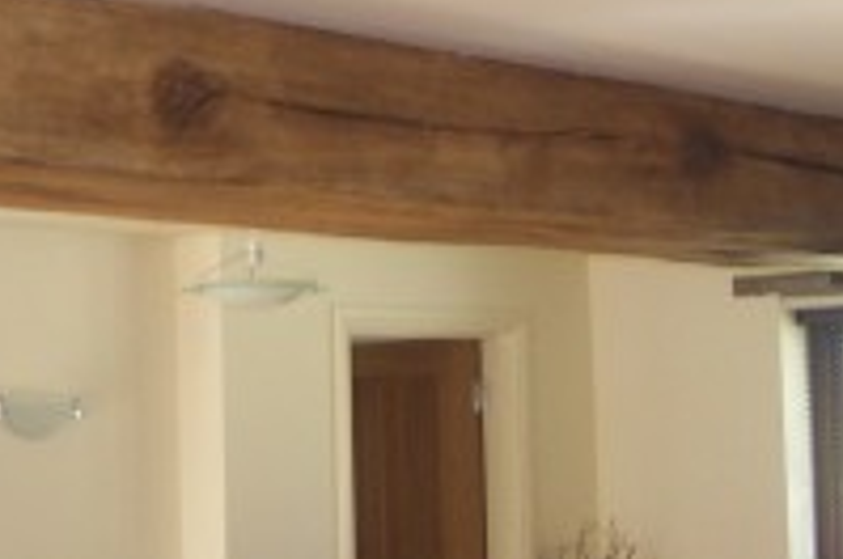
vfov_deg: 13.9
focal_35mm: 98
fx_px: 2291
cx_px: 385
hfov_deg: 20.8
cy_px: 193
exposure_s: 1/30
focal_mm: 8
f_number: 2.8
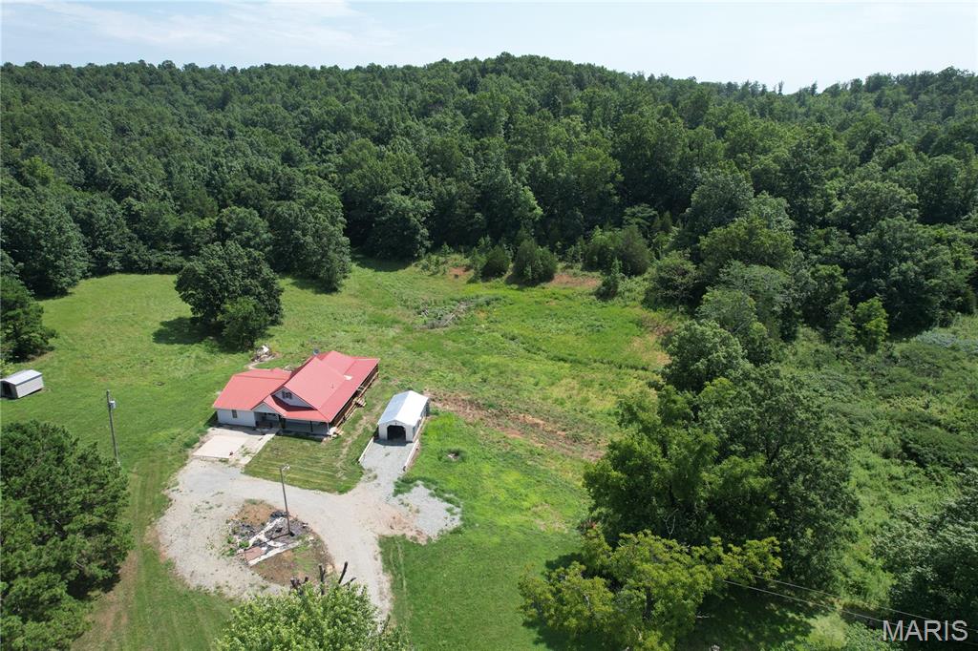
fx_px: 597
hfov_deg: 78.6
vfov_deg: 57.2
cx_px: 489
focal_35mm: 22
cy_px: 326
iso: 100
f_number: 2.8
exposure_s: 1/1250
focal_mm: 8.38
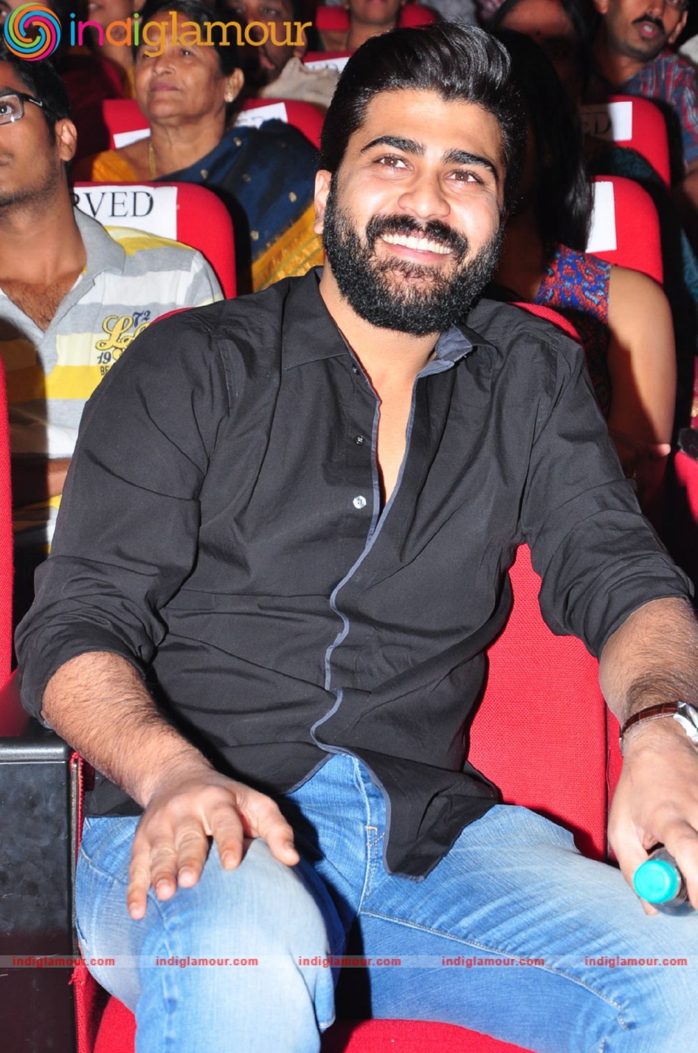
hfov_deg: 15.7
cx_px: 349
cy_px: 526
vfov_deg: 23.4
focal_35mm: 87
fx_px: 2538
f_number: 8
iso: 400
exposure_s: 1/125
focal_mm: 58
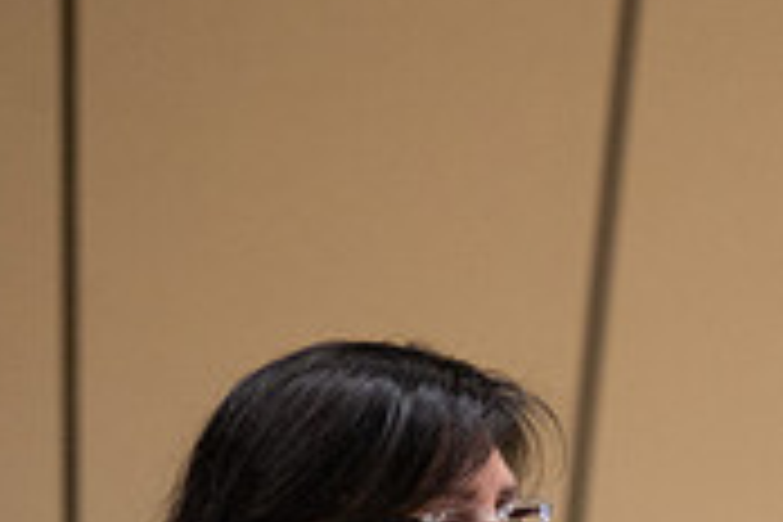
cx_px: 896
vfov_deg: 2.1
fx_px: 14528
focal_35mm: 668
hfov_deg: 3.1
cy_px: 760
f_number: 2.8
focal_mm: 200
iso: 3200
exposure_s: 1/125
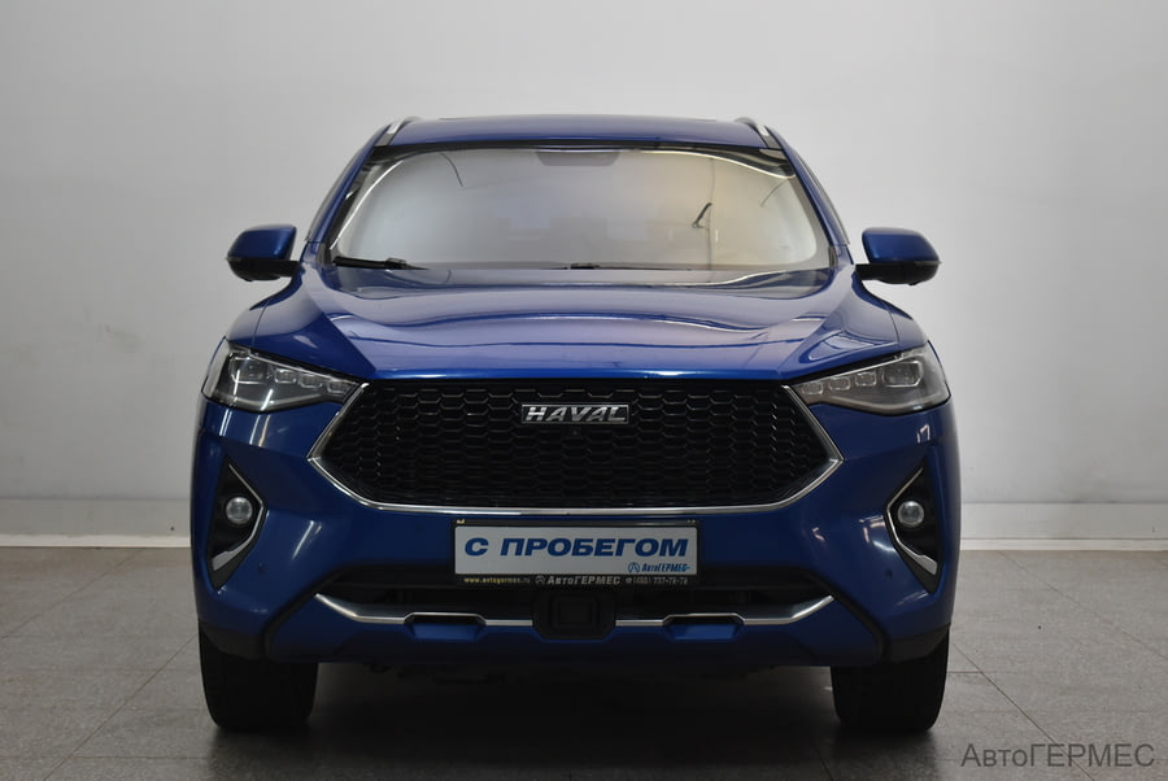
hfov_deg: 29.2
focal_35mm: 69
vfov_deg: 19.8
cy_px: 390
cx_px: 584
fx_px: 2241
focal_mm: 46
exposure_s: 1/80
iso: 800
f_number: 5.6
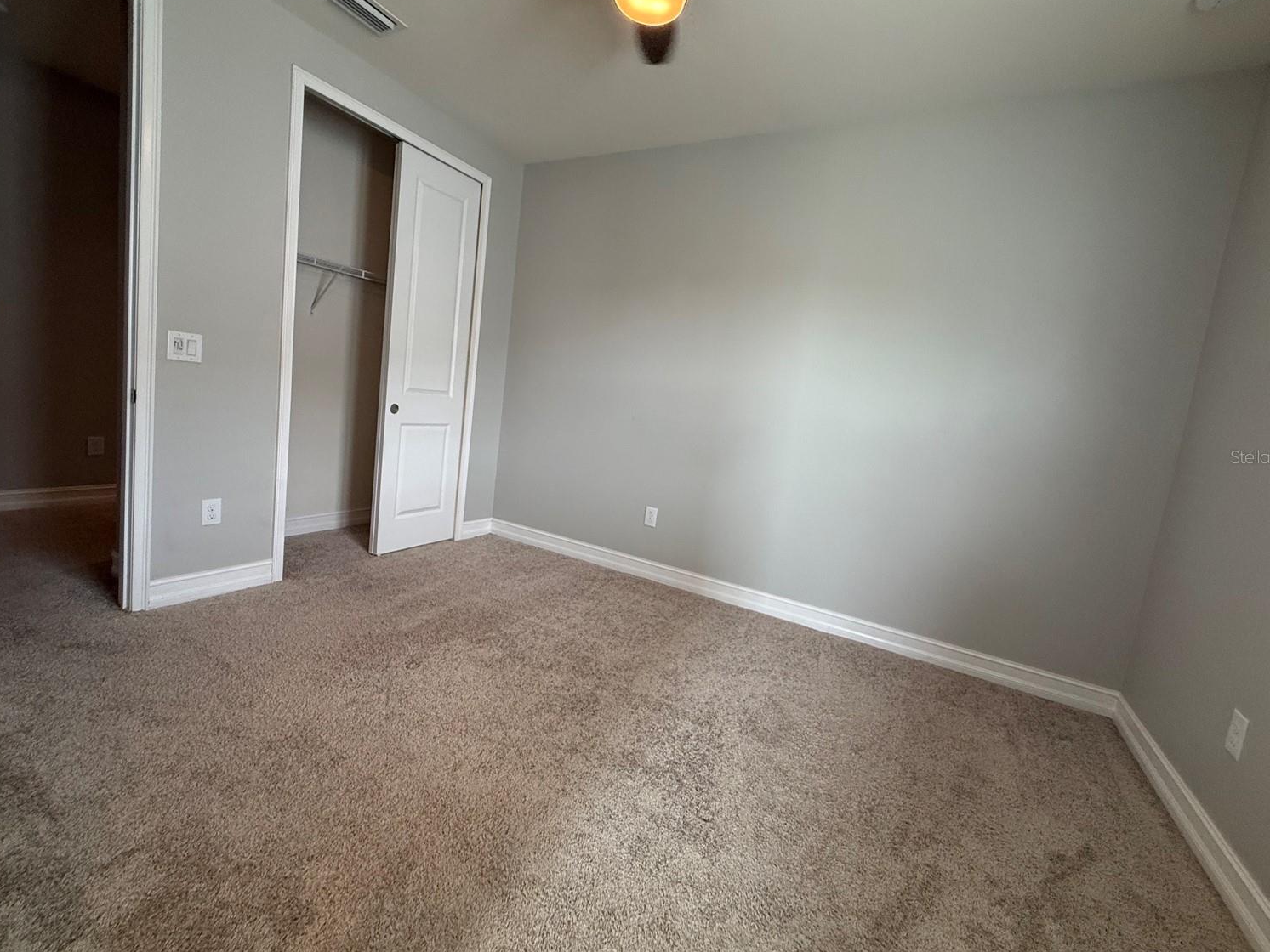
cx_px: 630
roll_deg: -6.8
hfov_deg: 98.2
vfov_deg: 81.7
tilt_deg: -6.0
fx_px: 550
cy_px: 456
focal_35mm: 15
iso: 320
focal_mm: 2.22
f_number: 2.2
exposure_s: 1/120
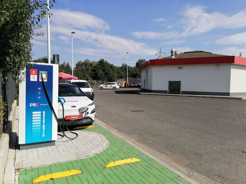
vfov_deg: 51.4
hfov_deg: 65.3
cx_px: 123
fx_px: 192
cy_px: 92
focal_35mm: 27
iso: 50
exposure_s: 1/2874
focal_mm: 5.3
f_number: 1.8
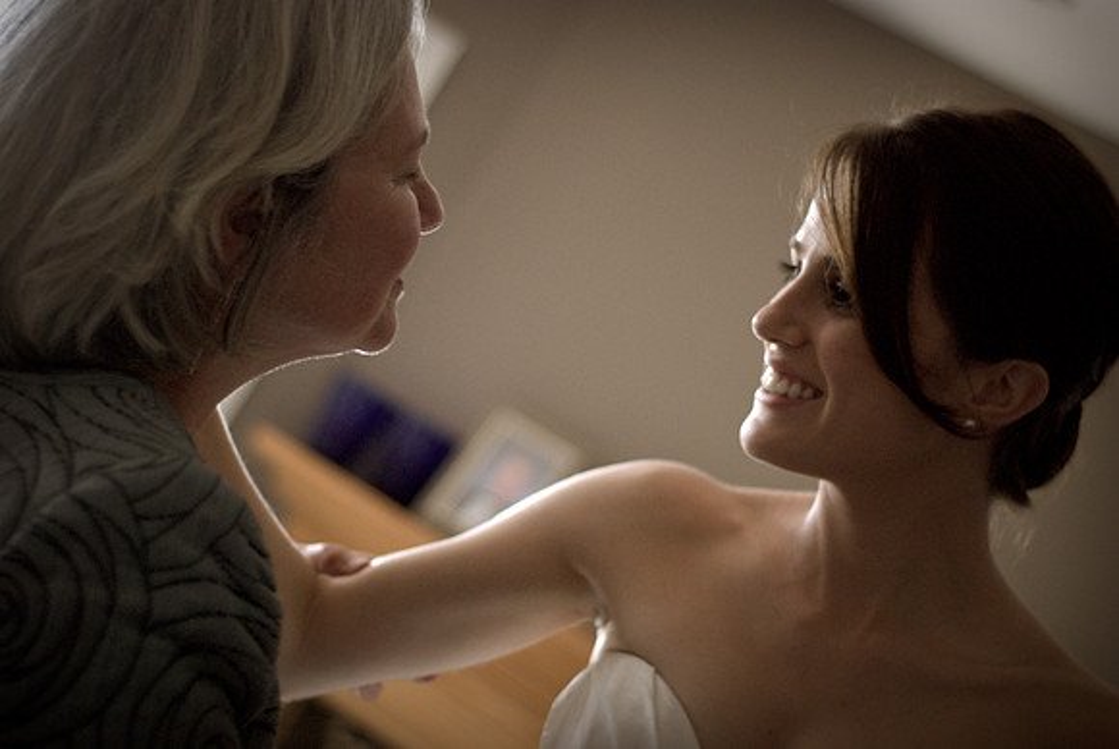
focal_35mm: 75
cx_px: 560
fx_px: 2334
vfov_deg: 18.2
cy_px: 374
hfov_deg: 27.0
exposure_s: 1/160
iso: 800
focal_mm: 50
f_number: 2
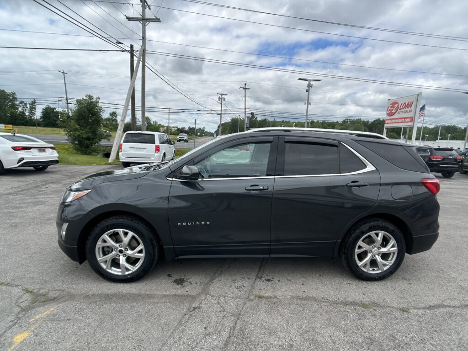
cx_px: 234
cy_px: 176
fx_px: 352
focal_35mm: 26
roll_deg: -2.6
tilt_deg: -7.7
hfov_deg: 67.3
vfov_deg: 53.1
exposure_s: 1/4444
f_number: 1.5
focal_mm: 5.7
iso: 50
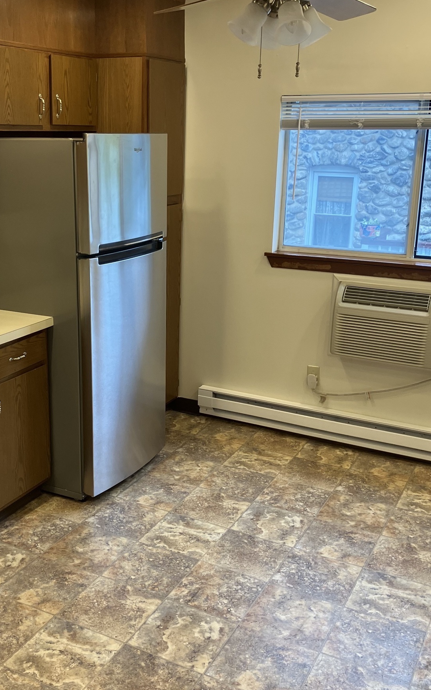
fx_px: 733
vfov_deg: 50.4
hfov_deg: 32.5
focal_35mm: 39
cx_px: 143
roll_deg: +0.5
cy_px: 343
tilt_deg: -15.5
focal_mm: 3.99
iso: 80
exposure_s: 1/120
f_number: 1.8
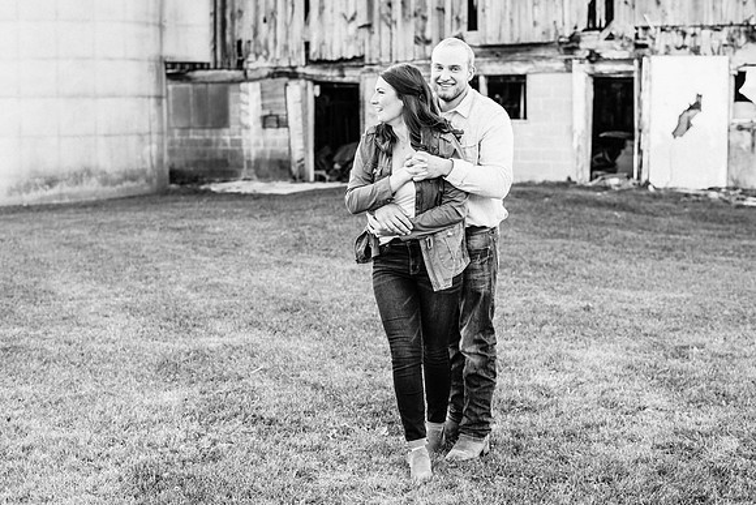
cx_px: 378
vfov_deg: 23.4
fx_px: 1218
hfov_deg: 34.5
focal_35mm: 58
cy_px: 252
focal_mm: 58
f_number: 3.2
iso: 200
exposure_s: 1/640
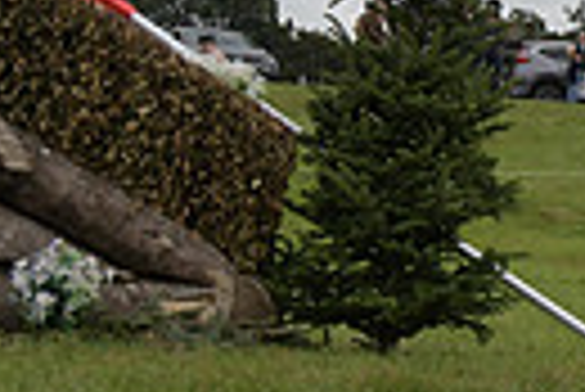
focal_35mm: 147
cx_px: 1125
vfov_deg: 9.1
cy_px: -223
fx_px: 2391
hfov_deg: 12.5
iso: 720
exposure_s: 1/4000
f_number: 5.6
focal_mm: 22
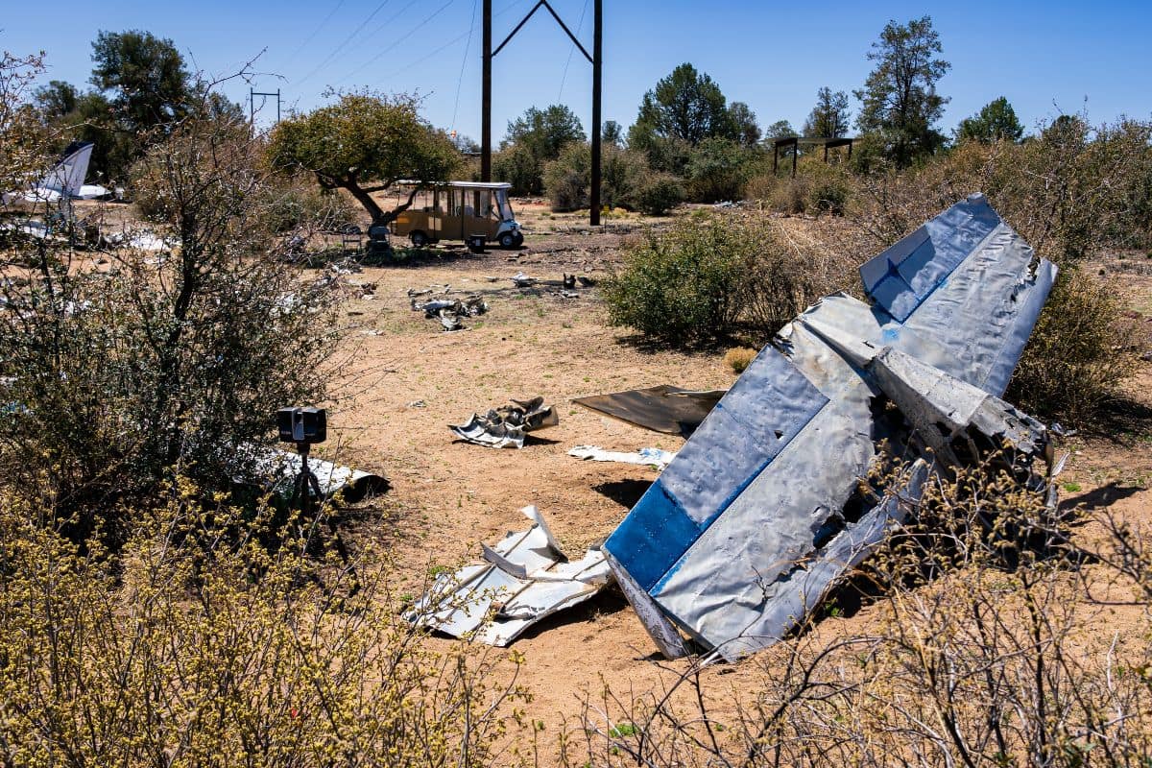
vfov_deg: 36.9
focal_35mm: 36
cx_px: 576
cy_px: 384
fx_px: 1152
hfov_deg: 53.1
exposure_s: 1/320
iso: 50
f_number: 5.6
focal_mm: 24
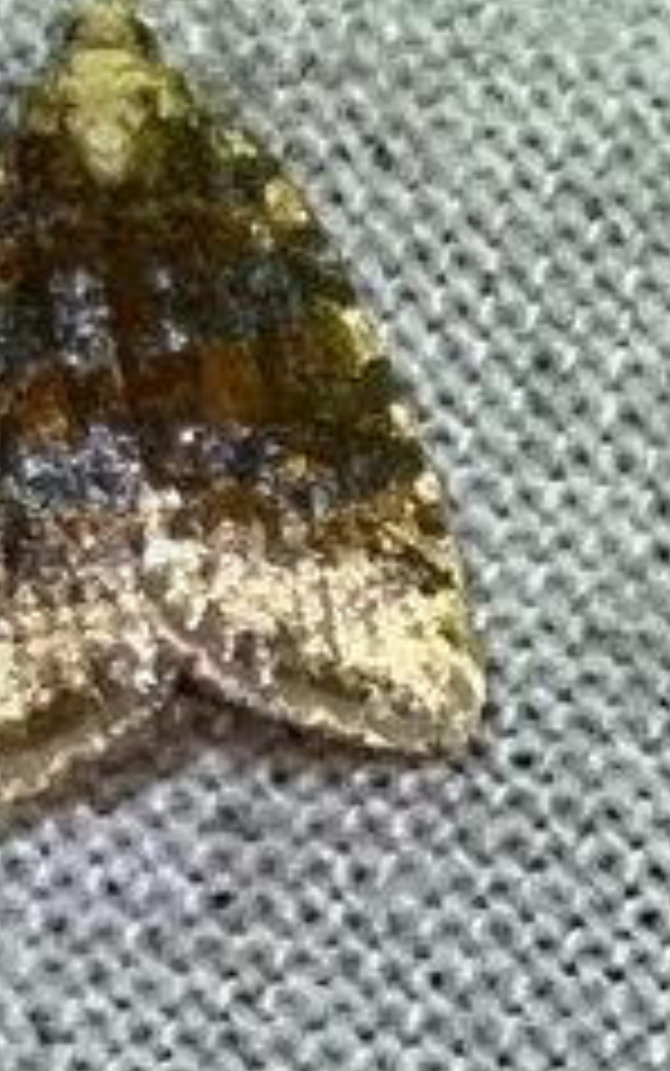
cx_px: 333
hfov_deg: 17.6
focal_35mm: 74
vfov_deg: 27.3
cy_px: 207
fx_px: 2159
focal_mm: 5.1
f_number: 1.6
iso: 32
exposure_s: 1/82
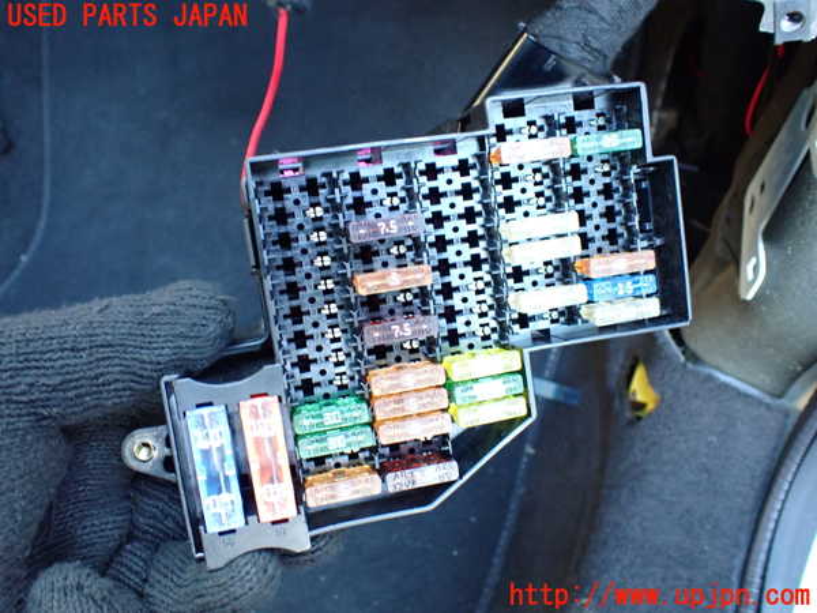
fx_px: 708
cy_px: 306
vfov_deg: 46.8
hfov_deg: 60.0
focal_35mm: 30
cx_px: 408
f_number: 2.3
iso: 800
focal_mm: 5.4
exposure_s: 1/30
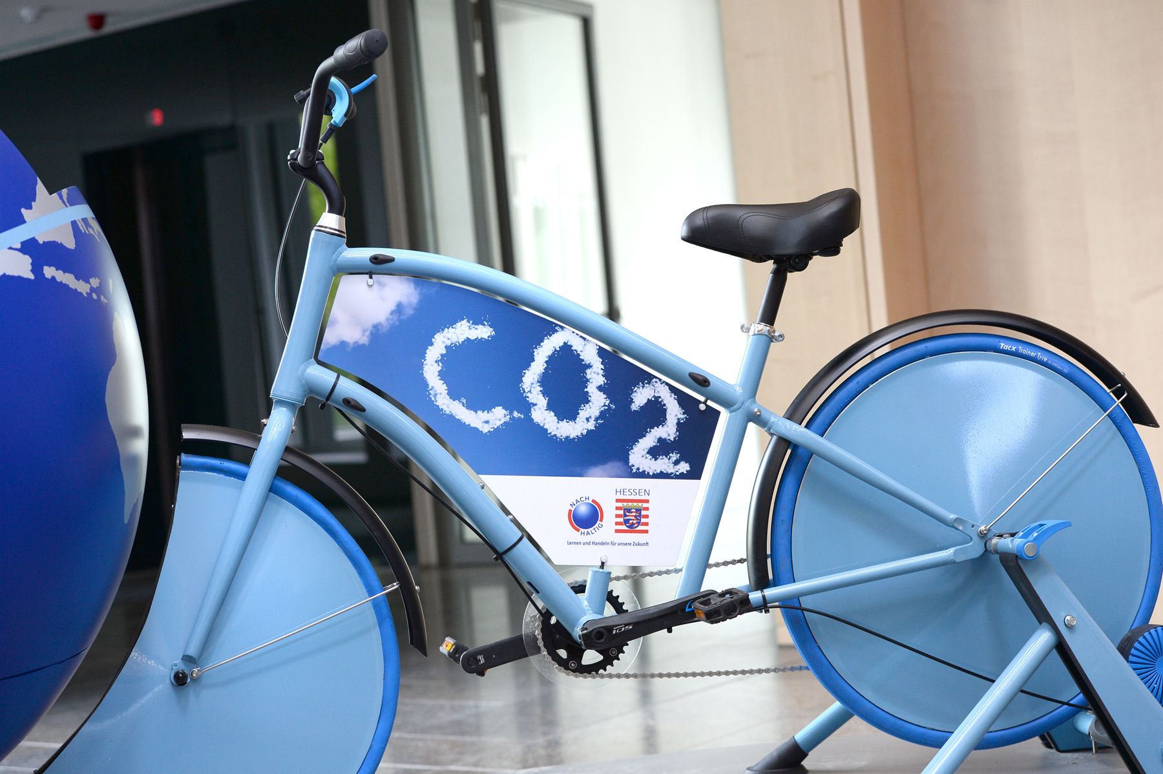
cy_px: 387
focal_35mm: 70
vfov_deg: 19.4
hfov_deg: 28.9
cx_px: 582
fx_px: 2260
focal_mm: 70
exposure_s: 1/160
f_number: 4.5
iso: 1250
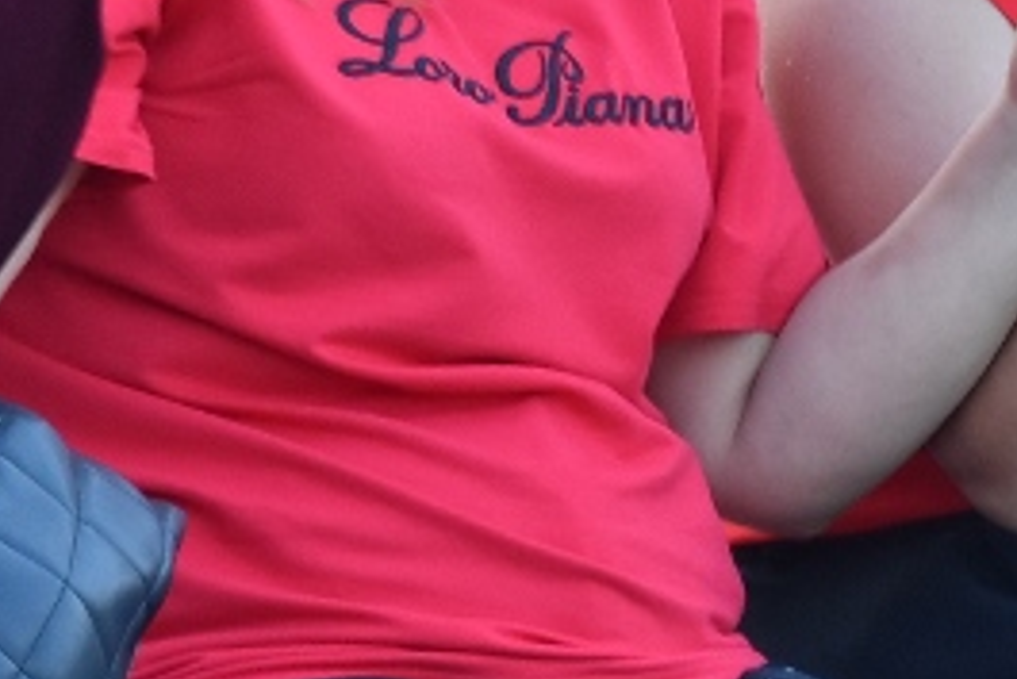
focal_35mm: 696
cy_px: -387
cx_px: 817
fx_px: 19672
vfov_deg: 2.0
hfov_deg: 3.0
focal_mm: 120
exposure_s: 1/200
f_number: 6.3
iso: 800
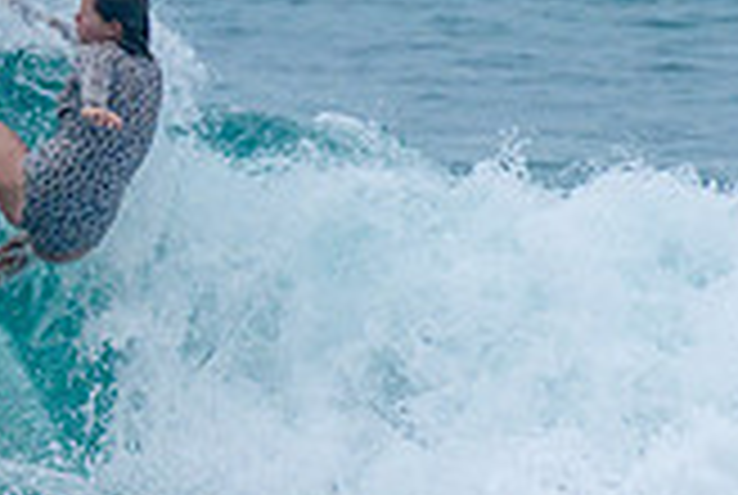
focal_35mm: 1942
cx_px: -252
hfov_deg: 1.1
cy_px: 305
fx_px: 39883
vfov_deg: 0.7
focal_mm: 400
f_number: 8
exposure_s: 1/2000
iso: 500
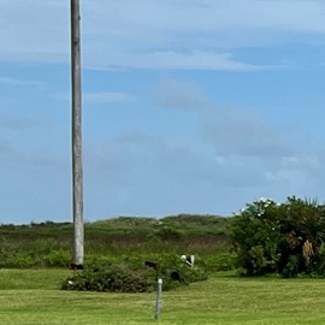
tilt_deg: -0.8
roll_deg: -1.8
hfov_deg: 8.8
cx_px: 850
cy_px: 219
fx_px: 1848
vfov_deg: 10.0
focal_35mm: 174
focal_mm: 5.7
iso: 50
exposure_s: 1/5882
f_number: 1.5
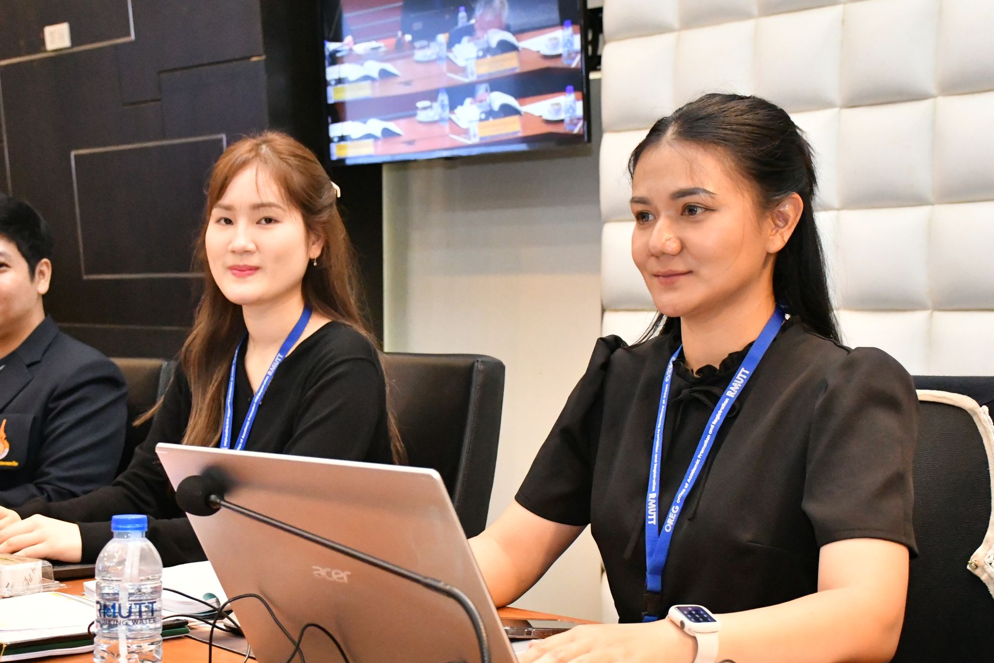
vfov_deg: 20.9
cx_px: 420
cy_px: 411
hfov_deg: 30.9
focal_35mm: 65
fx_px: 1795
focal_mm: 34
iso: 8000
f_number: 6.3
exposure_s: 1/160
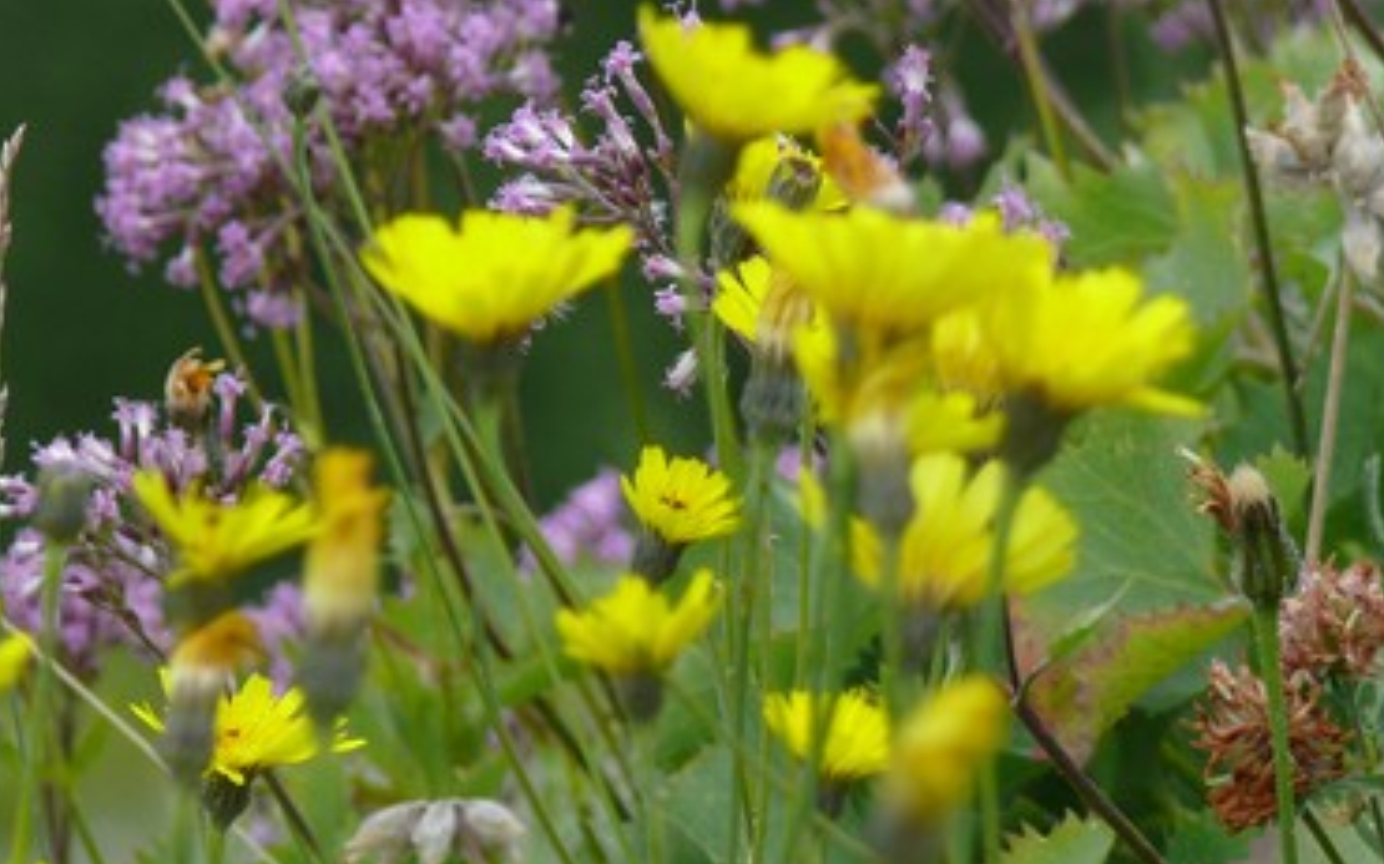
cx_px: 883
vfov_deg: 3.1
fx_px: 16025
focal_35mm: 425
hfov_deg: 4.9
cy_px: 204
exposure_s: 1/250
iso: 100
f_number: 4.5
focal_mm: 44.9
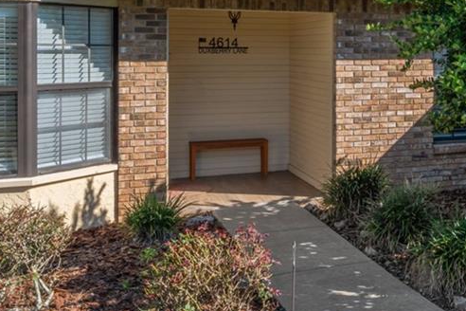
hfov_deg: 35.7
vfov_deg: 25.3
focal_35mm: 52
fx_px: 673
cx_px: 427
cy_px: 41
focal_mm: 16
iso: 100
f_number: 19
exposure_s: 1/30
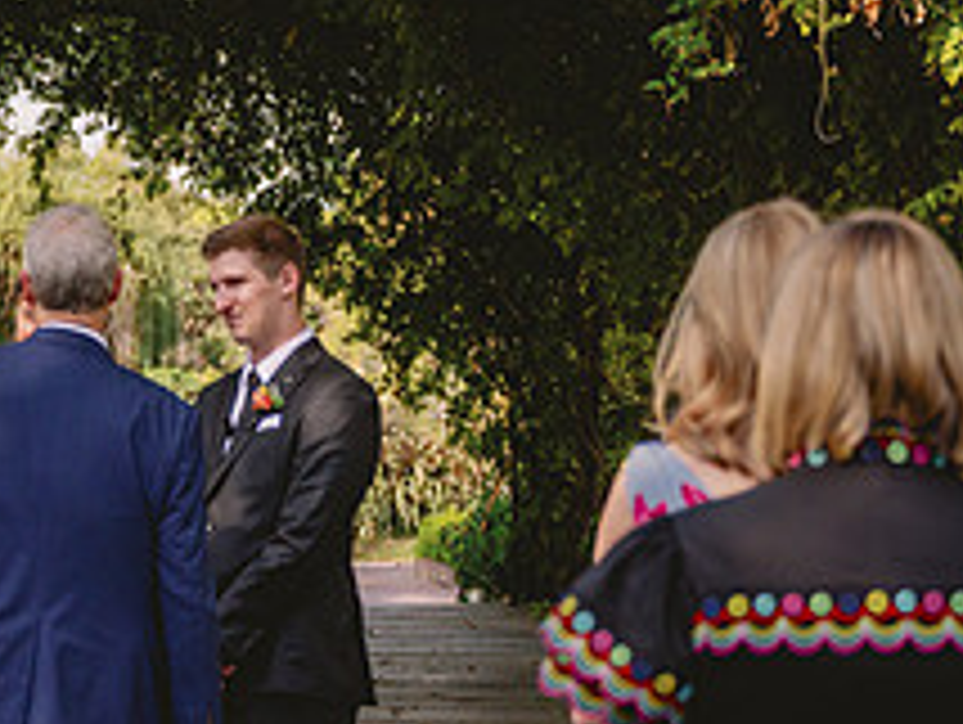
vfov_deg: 11.8
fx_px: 3481
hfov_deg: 15.5
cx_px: 45
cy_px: 562
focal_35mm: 125
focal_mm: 48
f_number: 2.8
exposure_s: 1/4000
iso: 125
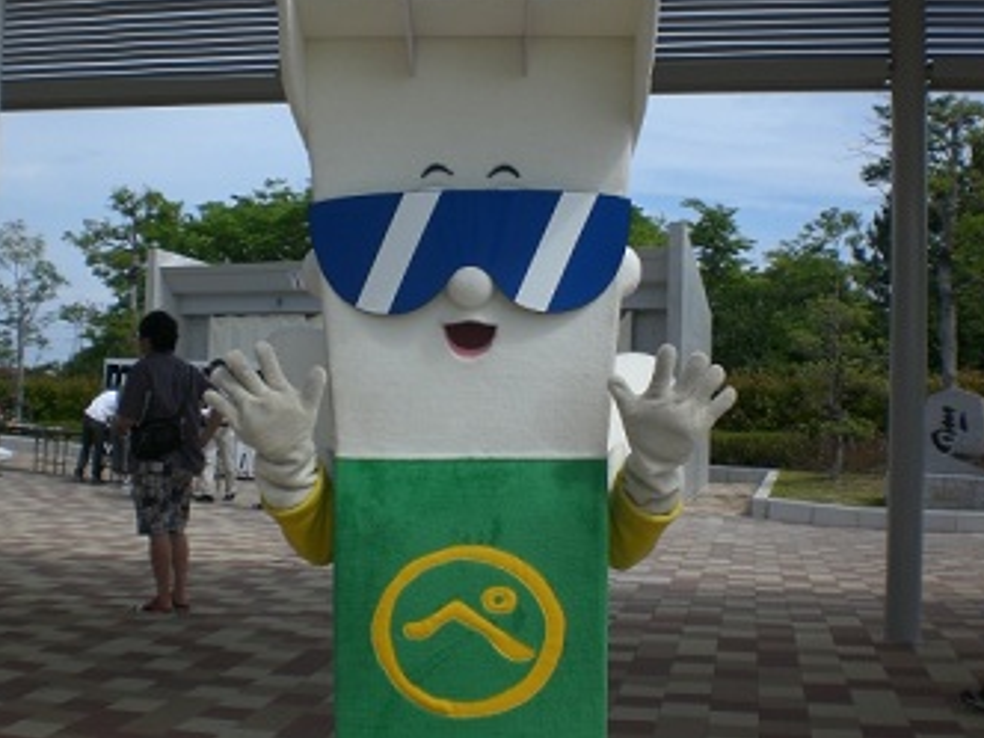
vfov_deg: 32.9
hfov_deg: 42.9
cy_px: 338
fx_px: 1251
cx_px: 456
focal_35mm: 44
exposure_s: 1/640
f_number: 4.4
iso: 50
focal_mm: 6.3
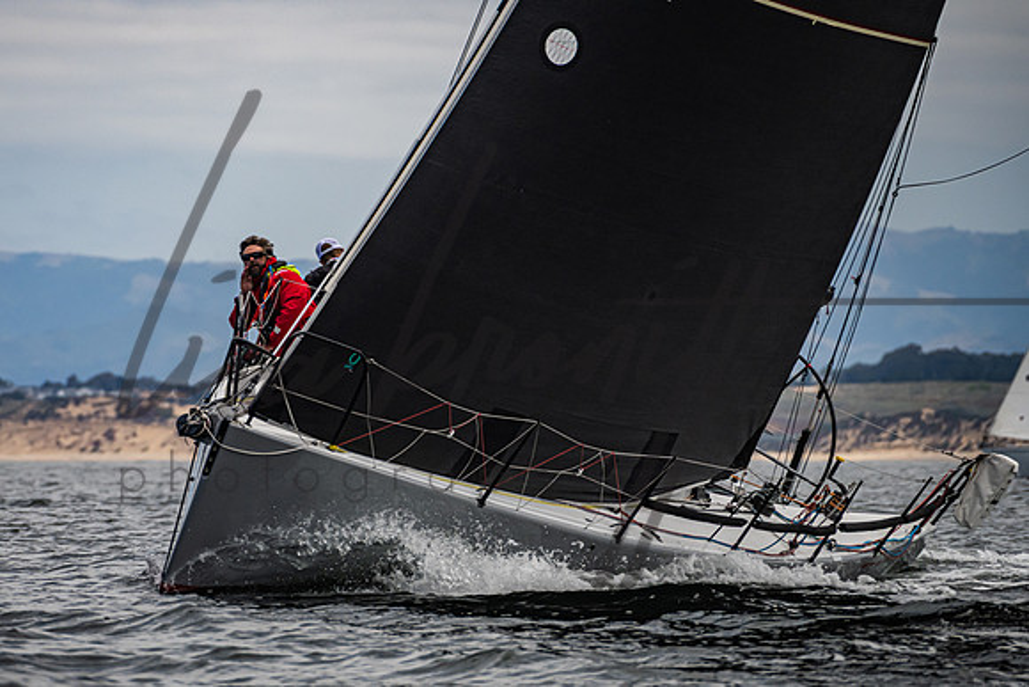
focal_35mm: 544
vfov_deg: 2.5
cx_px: 351
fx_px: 15546
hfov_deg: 3.8
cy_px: 284
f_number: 8
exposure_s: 1/3200
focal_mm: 400
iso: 500
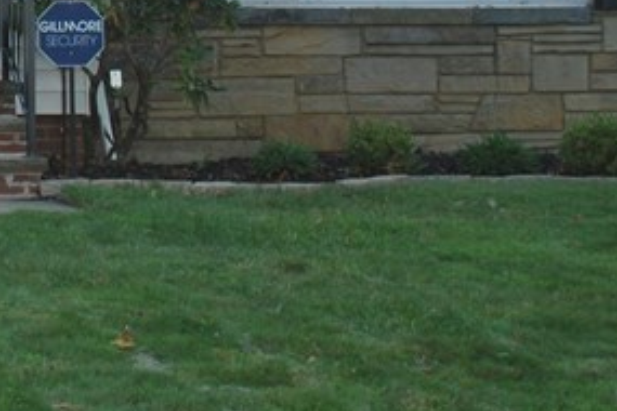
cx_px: -308
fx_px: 2348
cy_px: -214
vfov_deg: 9.7
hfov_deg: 14.0
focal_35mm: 137
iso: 200
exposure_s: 1/100
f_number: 5
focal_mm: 24
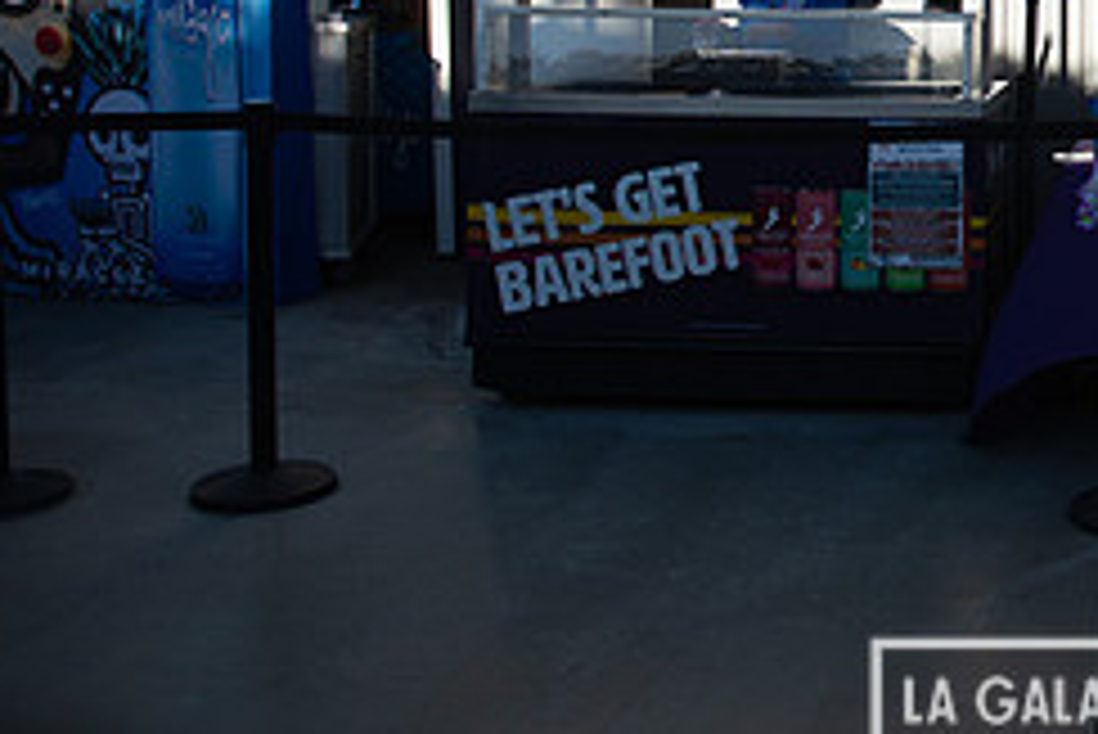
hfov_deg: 31.4
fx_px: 1739
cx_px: 1188
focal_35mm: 57
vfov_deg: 23.0
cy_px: 25
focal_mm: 24
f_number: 2.8
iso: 200
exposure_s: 1/3200
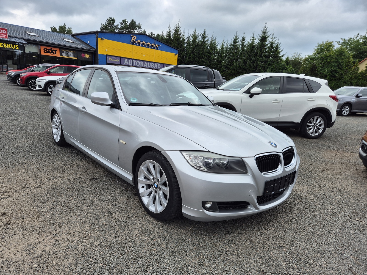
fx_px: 244
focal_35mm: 23
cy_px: 138
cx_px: 184
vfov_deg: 58.9
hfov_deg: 73.9
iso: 25
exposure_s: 1/1020
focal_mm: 5.4
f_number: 1.8
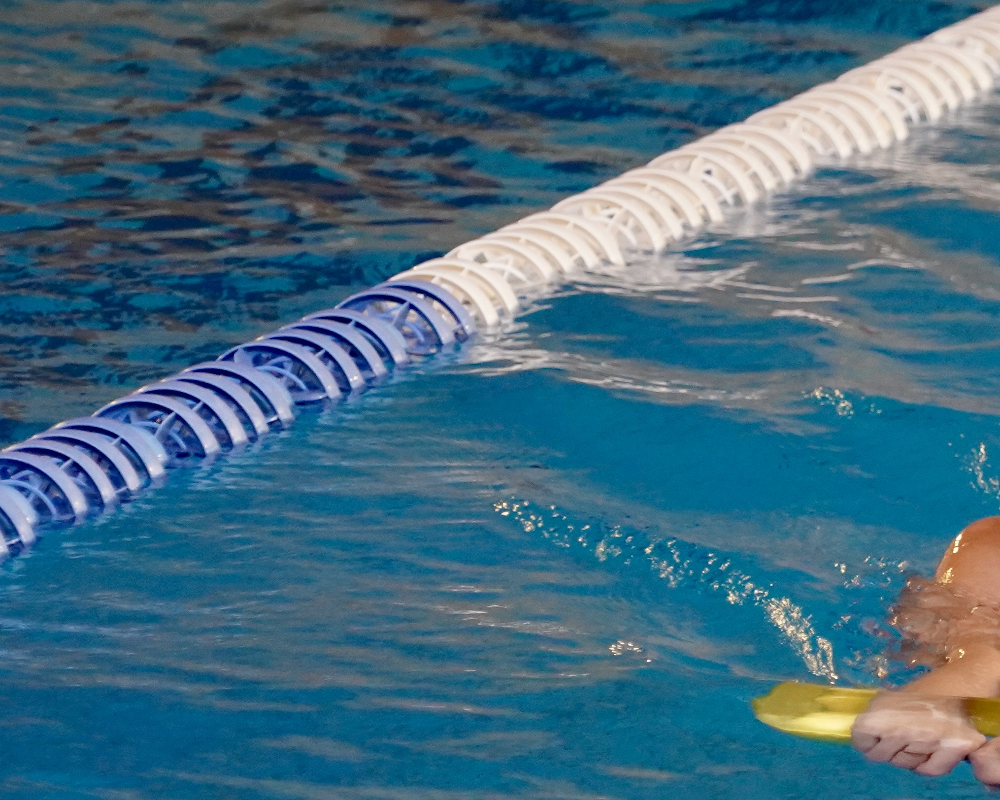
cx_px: 1258
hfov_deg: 4.6
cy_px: 576
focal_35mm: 416
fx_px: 12312
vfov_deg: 3.7
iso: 4000
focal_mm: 150
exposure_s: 1/160
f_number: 6.3
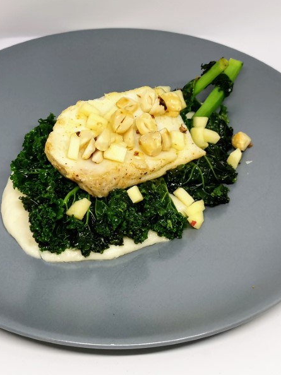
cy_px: 186
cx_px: 123
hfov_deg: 23.6
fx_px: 672
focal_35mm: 62
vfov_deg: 31.2
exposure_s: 1/100
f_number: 1.6
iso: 160
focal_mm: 5.56
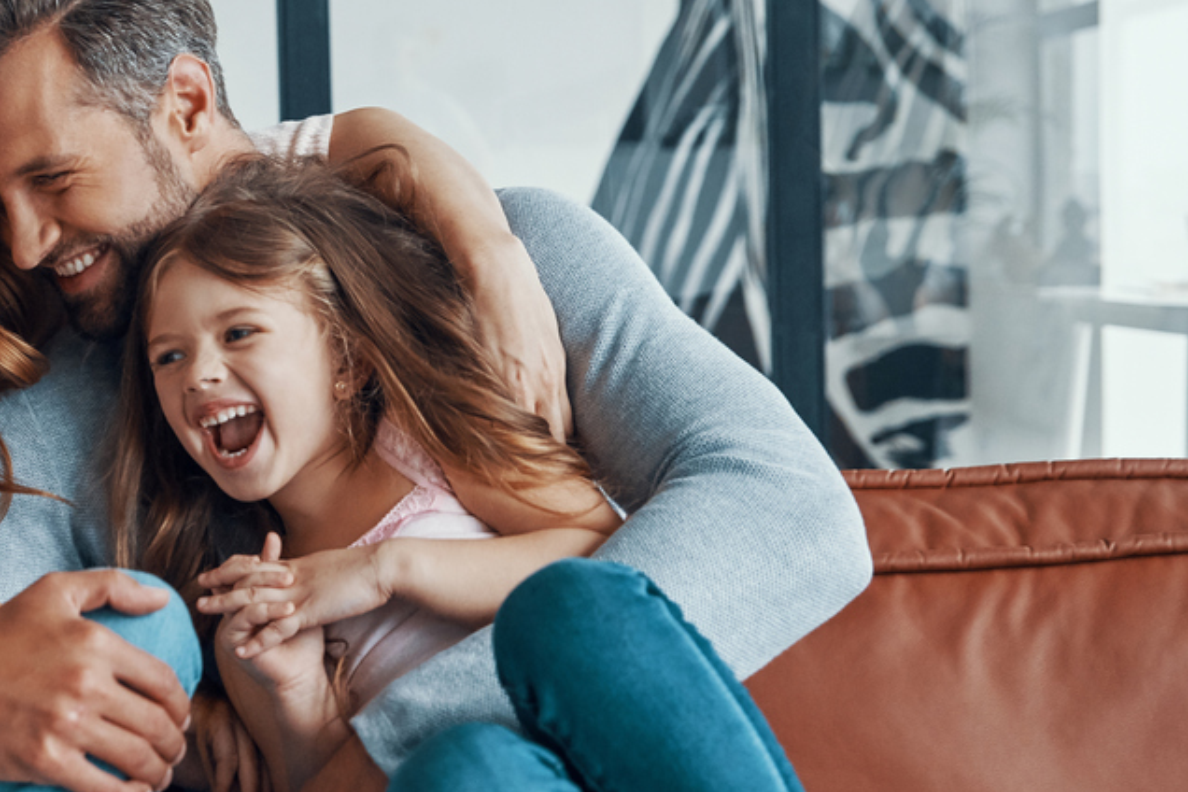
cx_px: 40
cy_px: 327
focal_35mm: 69
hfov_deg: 27.8
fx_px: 2277
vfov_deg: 19.7
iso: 800
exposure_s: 1/125
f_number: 3.5
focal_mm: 35
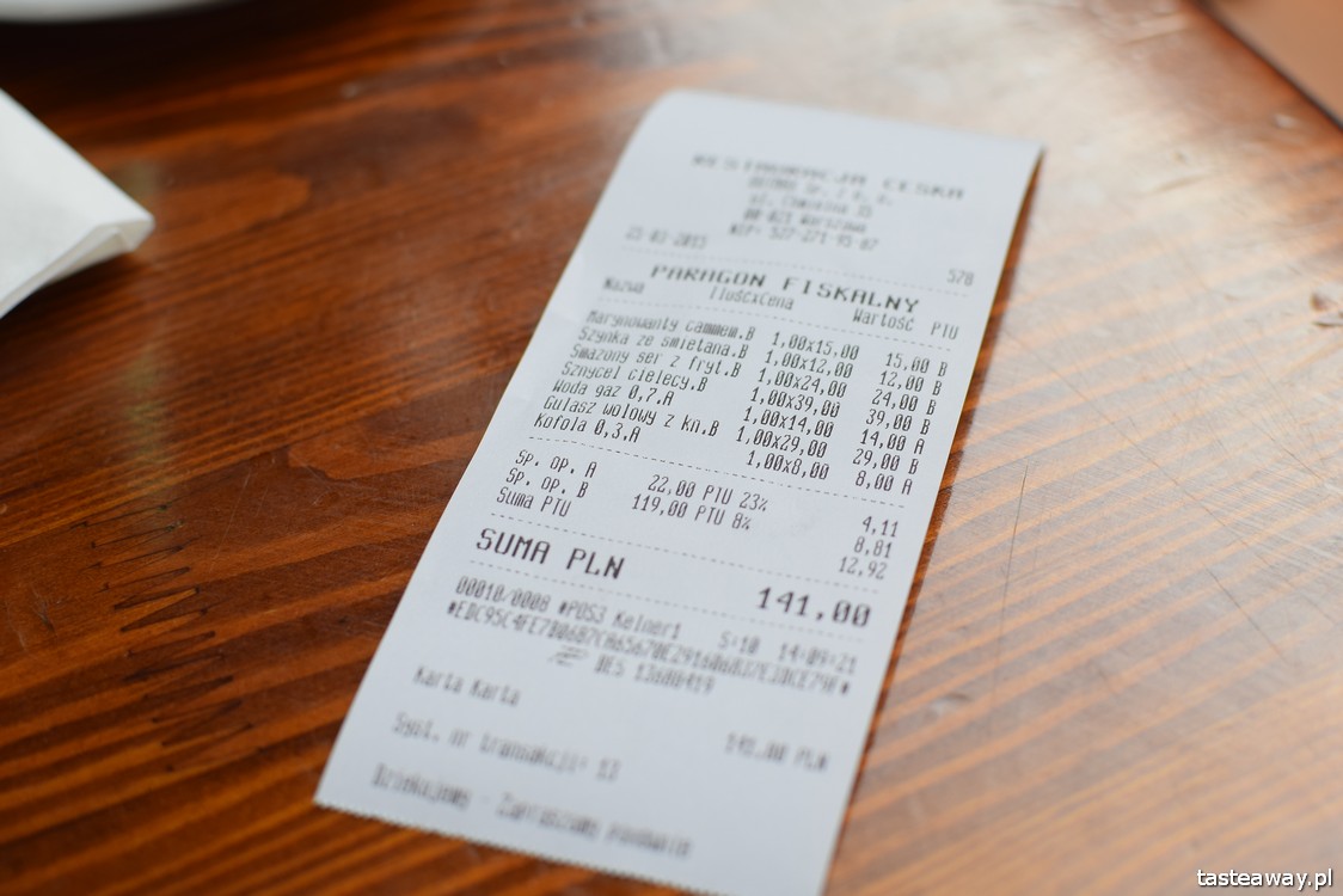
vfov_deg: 25.8
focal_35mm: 52
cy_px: 448
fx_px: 1959
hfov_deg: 37.8
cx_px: 672
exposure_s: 1/125
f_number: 4.5
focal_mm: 35
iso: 110
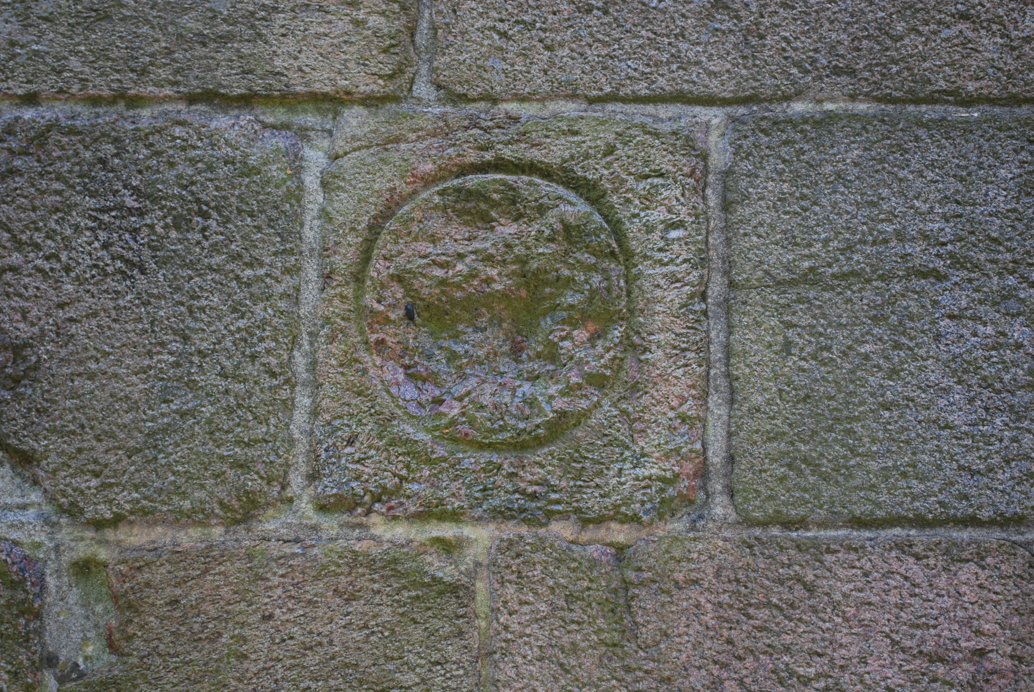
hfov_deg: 28.0
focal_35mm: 72
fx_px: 2070
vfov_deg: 19.0
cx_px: 517
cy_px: 346
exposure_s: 1/125
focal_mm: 48
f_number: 5.6
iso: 250
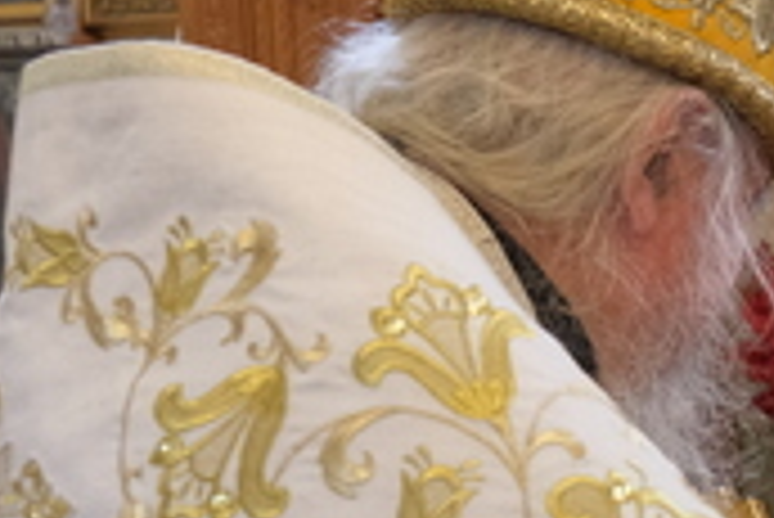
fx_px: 2883
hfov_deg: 13.6
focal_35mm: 134
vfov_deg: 10.1
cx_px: 1426
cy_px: 570
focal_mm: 24.3
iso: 1600
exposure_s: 1/200
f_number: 3.2
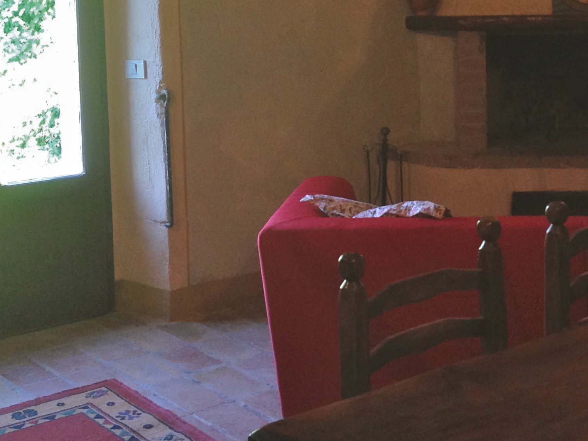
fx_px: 1240
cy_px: 56
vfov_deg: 19.8
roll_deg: -1.0
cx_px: 378
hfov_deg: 26.6
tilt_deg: -4.9
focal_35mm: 73
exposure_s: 1/20
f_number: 2.4
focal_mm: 4.12
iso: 100
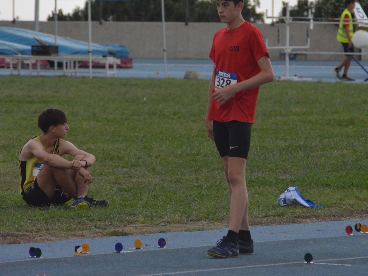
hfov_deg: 4.6
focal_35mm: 435
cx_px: 206
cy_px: 111
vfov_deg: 3.4
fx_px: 4624
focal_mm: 200
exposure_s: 1/500
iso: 2800
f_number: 6.3
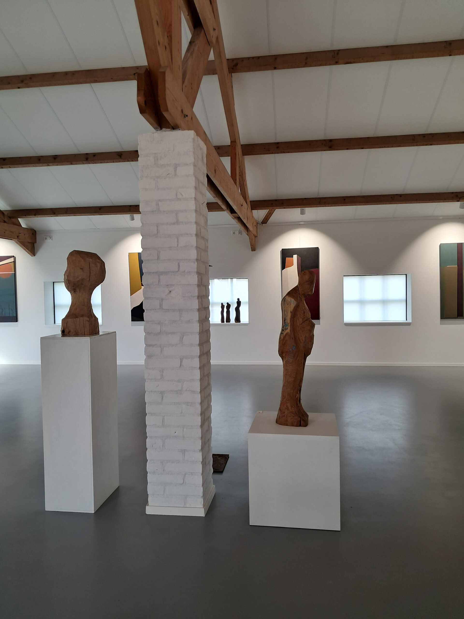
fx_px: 483
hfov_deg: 51.4
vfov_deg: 65.3
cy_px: 310
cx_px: 232
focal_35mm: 27
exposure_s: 1/50
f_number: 1.8
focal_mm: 4
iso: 50
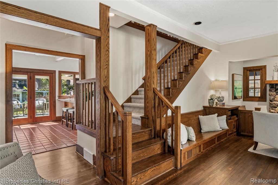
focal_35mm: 20
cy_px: 92
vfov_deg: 61.9
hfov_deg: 84.0
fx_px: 154
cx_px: 139
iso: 640
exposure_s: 2
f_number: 8
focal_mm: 13.1
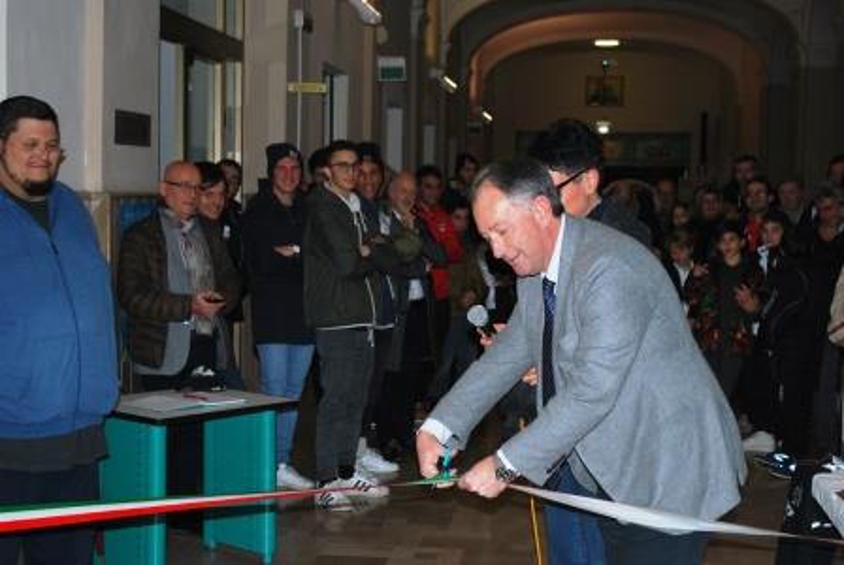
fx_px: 1338
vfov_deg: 23.9
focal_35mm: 57
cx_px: 422
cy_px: 282
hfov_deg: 35.0
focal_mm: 38
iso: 250
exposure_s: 1/60
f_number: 5.3
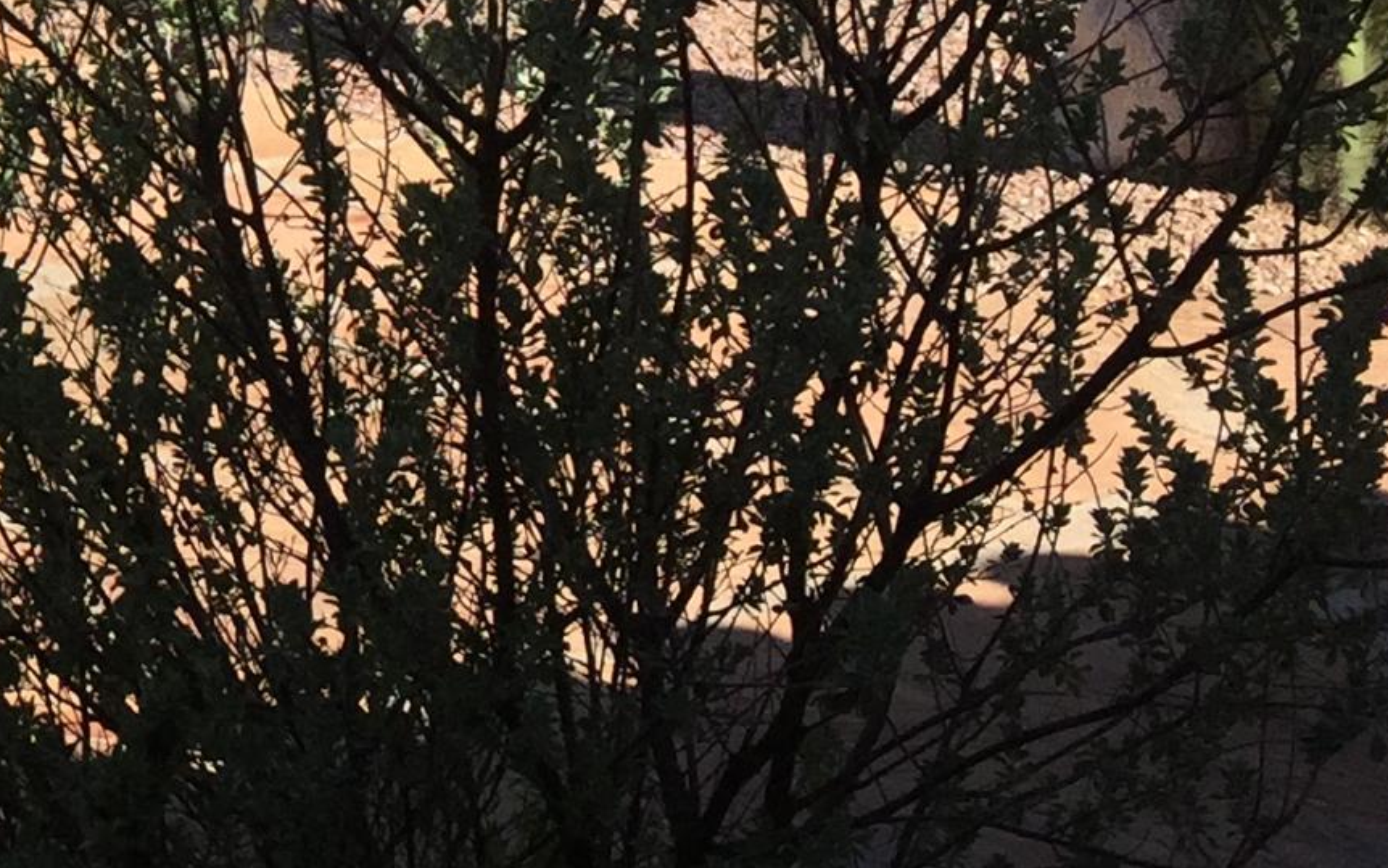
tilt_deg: -7.0
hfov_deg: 17.5
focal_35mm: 107
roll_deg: -0.1
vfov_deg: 11.9
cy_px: -206
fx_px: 4048
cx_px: -681
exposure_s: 1/2639
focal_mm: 4.15
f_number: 2.2
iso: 32
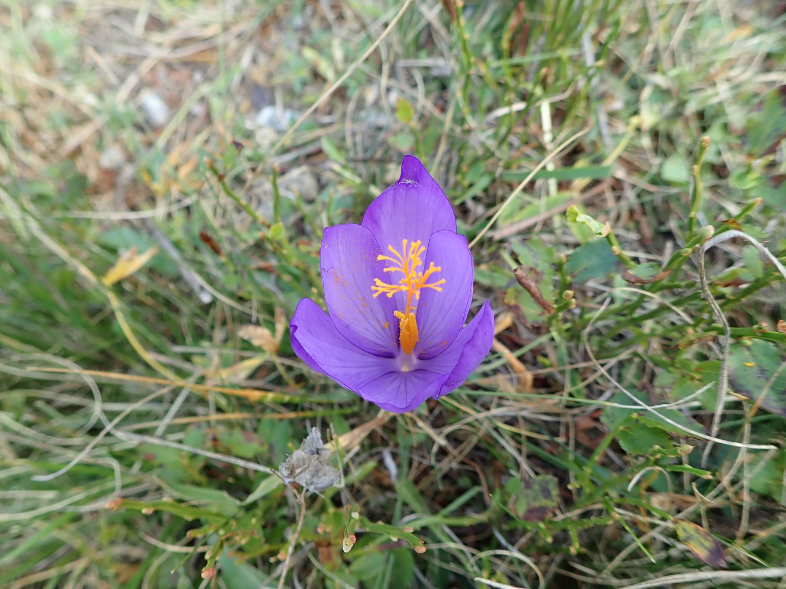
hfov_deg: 69.4
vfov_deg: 54.9
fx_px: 568
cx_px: 393
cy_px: 294
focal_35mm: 25
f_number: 2.8
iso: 100
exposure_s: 1/80
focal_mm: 4.5
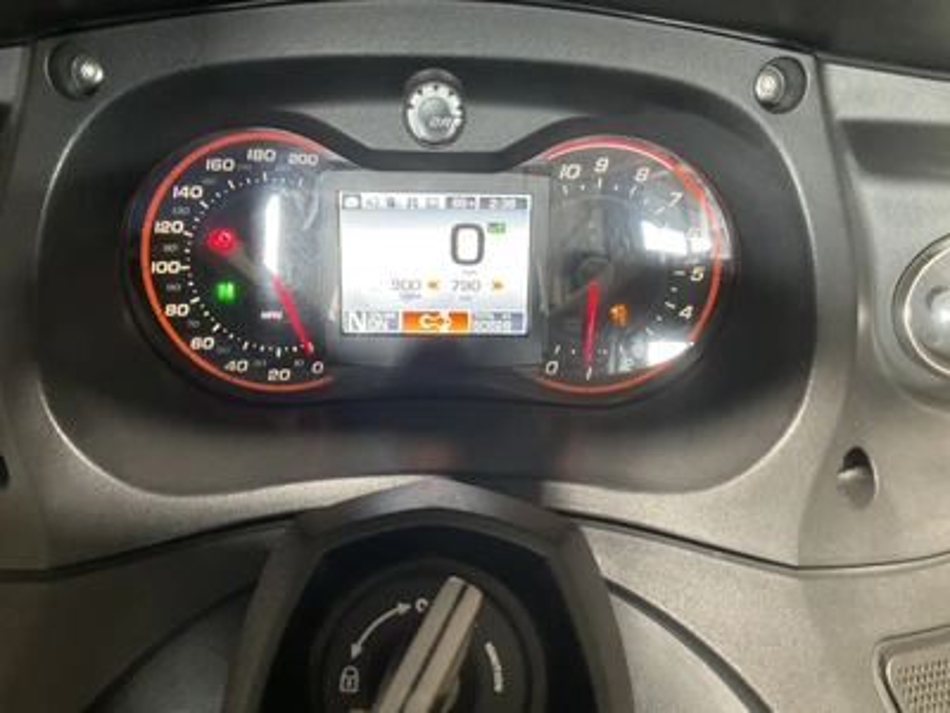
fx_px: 796
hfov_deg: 61.7
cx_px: 475
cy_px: 356
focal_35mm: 29
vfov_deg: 48.2
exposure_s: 1/34
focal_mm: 3
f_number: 1.8
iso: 250
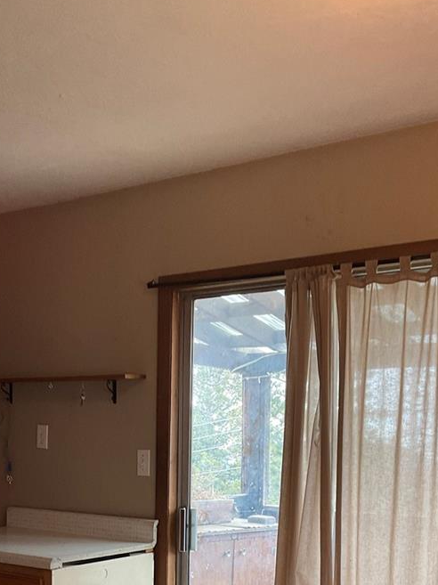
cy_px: 507
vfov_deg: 34.5
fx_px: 895
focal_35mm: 53
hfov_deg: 27.3
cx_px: 145
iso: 50
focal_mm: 3
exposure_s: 1/60
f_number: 1.8
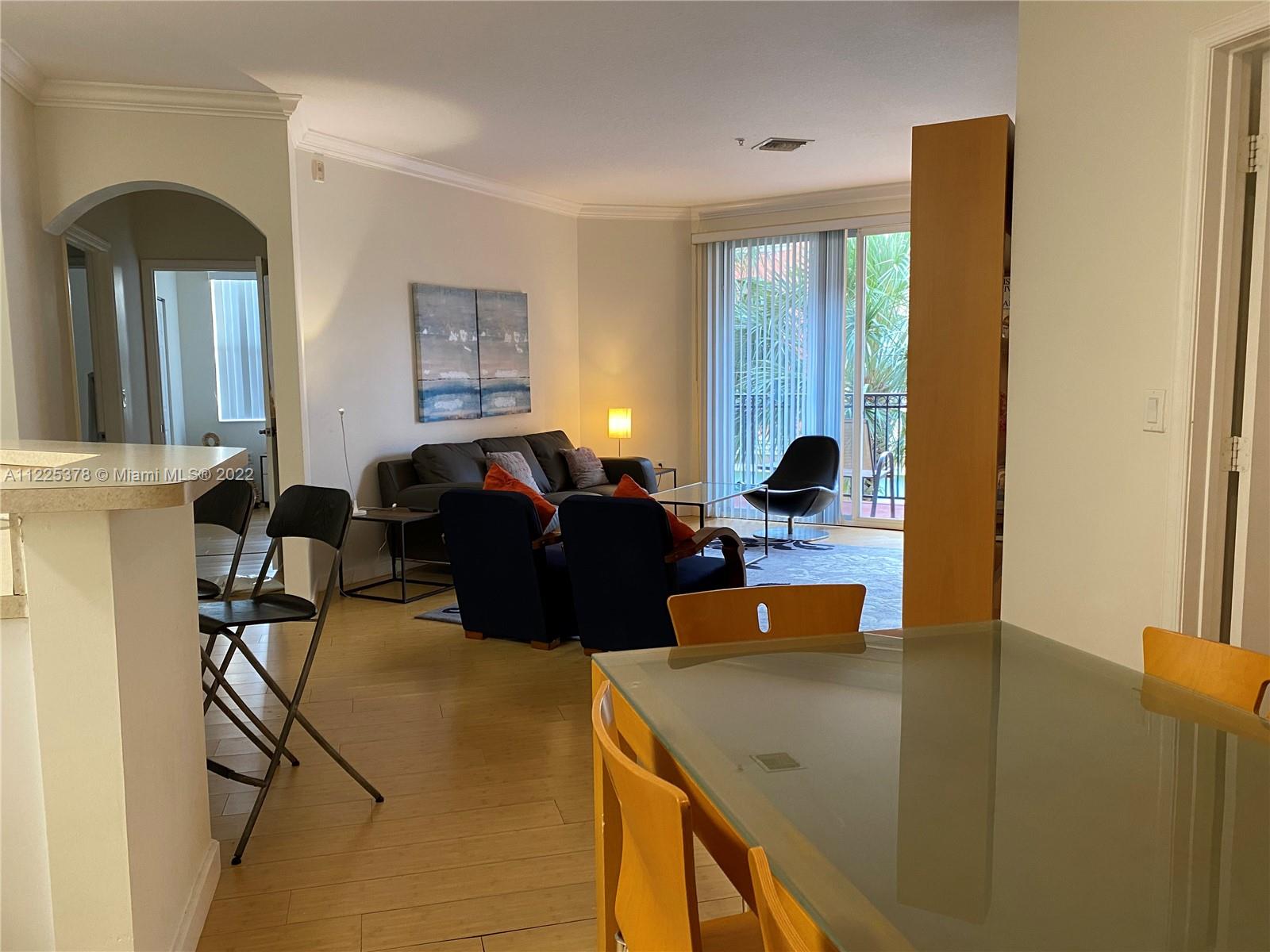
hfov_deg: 67.3
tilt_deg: -6.5
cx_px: 635
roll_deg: +0.5
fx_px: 954
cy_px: 476
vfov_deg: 53.1
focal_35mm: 26
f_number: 1.8
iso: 160
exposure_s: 1/60
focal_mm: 4.25
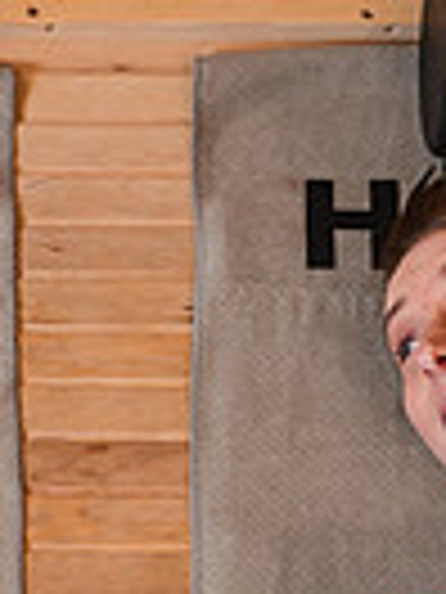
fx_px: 2542
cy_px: 682
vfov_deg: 13.0
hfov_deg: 10.0
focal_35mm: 148
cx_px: 81
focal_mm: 35
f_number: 3.2
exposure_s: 1/125
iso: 400
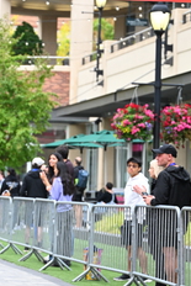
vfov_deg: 12.4
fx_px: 1319
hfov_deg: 8.2
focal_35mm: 166
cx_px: -10
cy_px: 159
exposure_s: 1/2000
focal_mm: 70
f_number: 2.8
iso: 1000
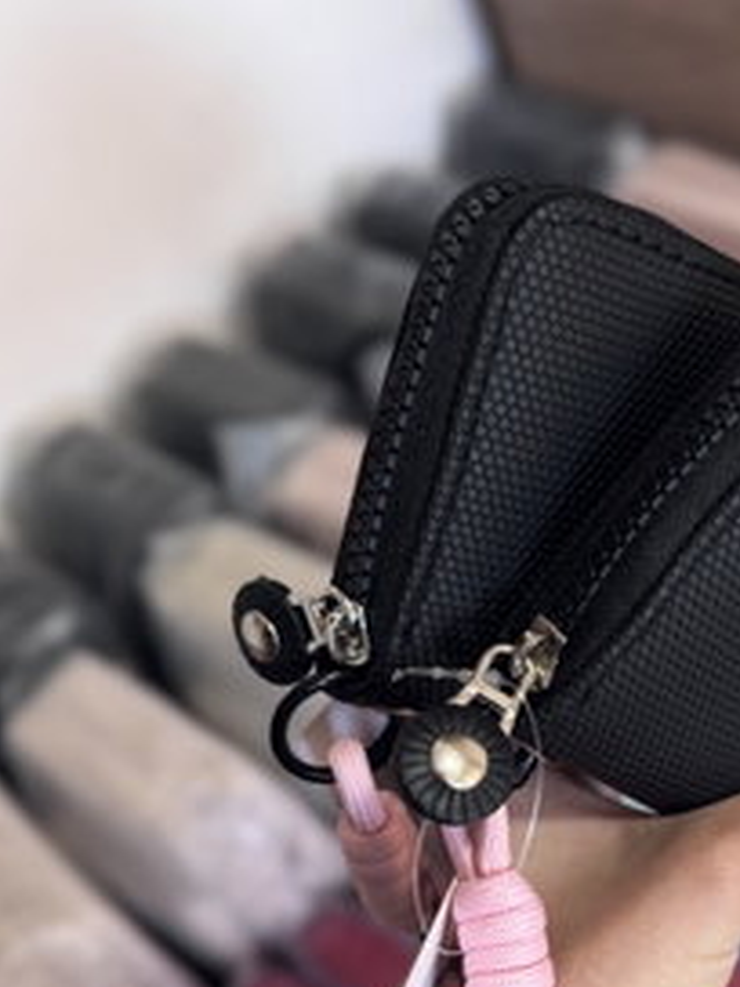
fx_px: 1340
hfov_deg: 29.6
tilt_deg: -51.0
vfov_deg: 39.7
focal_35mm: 47
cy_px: 702
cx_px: 660
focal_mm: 6.76
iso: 125
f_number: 1.78
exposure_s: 1/50
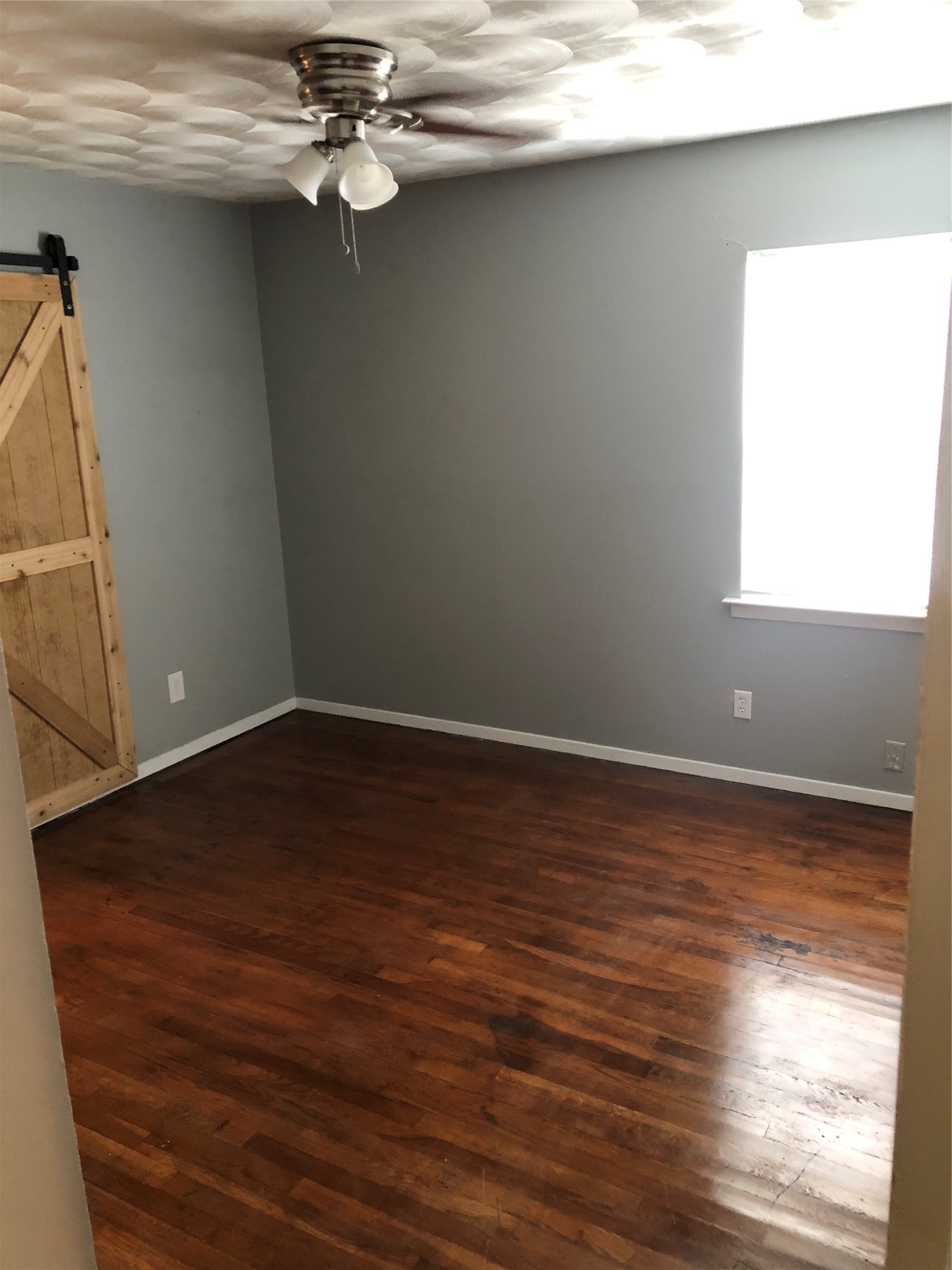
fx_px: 1027
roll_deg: +3.5
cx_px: 476
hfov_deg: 49.7
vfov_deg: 63.4
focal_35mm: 28
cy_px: 635
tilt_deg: -15.1
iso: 100
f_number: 1.8
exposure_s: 1/9
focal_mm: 3.99
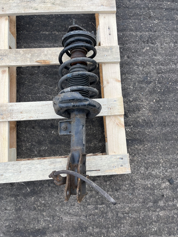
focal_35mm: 26
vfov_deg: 67.3
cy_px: 118
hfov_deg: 53.1
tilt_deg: -83.6
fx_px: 178
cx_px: 89
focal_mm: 5.1
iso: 50
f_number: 1.6
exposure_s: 1/368
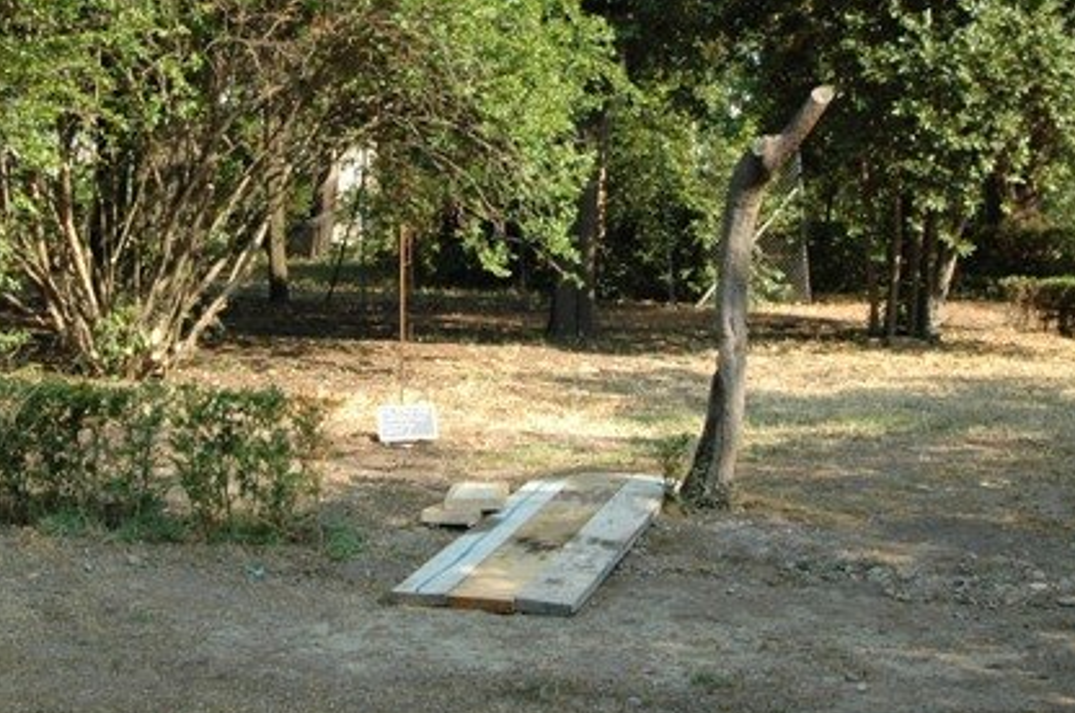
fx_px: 1849
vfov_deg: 21.7
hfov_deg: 32.4
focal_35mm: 62
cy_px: 204
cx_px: 500
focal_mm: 24
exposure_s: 1/160
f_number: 6.3
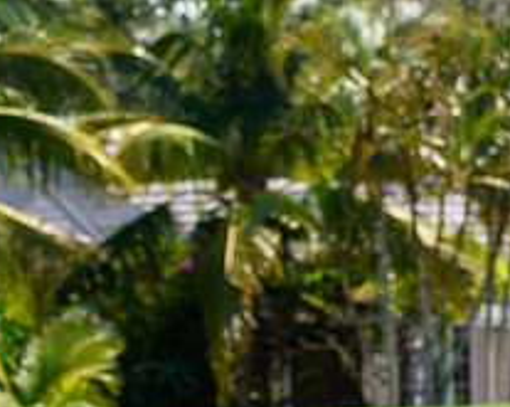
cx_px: -145
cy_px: 356
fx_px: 7747
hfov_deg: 3.8
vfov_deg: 3.0
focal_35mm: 514
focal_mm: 130
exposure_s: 1/800
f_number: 6.3
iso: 200
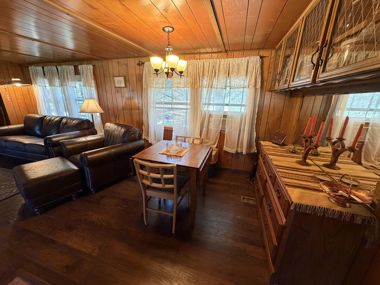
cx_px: 190
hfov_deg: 102.1
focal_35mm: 14
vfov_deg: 85.7
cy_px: 142
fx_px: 154
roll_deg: -1.3
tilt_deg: -16.4
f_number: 2.2
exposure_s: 1/60
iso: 500
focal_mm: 2.22
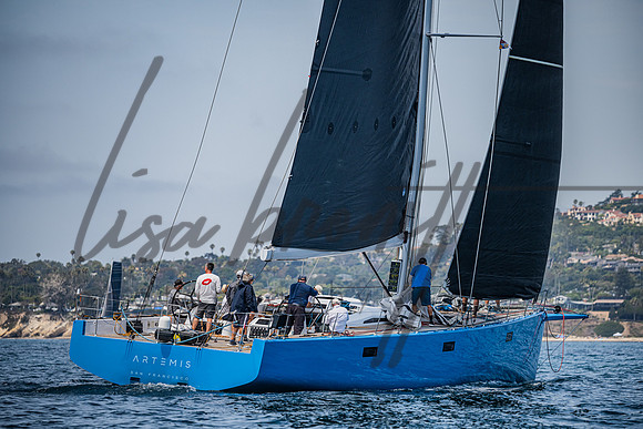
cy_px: 214
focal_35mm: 255
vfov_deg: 5.4
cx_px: 322
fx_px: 4562
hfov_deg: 8.1
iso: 400
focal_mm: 250
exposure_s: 1/3200
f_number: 5
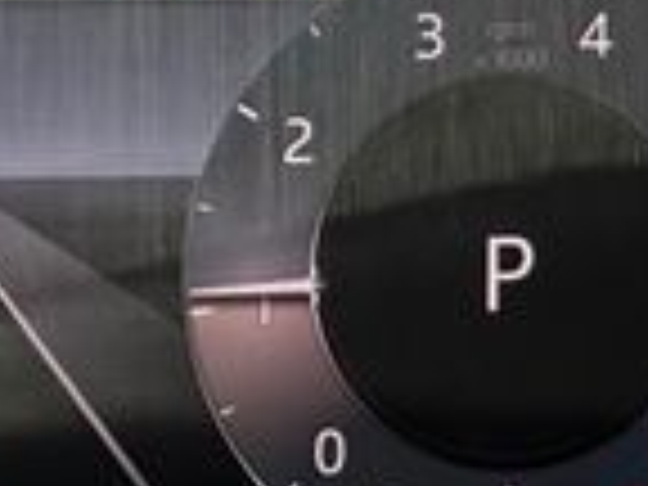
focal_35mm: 107
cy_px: 144
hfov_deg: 17.5
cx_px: -122
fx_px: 2003
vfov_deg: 13.8
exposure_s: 1/120
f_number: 2.2
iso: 40
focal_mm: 2.22
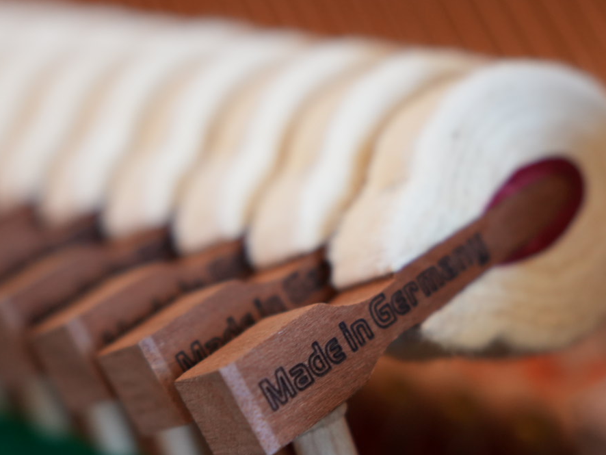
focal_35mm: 108
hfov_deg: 18.2
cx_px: 304
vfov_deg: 13.7
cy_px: 301
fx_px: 1889
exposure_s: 1/80
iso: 640
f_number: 2.8
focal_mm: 41
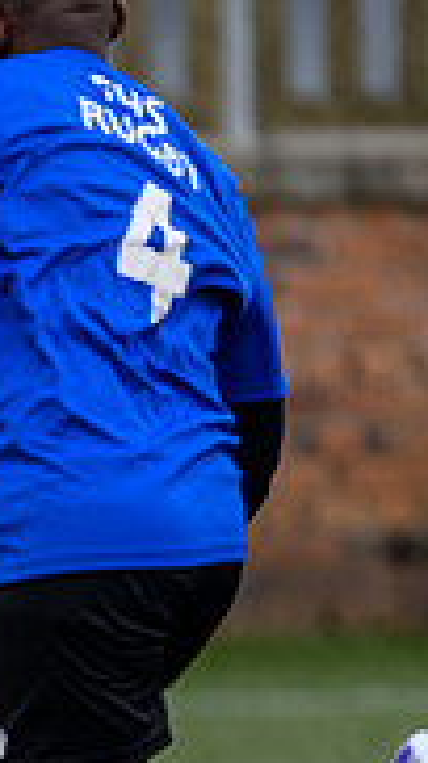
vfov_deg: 1.6
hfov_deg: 0.9
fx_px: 27091
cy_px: 610
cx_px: -701
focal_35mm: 1339
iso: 500
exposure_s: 1/2000
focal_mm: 400
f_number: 3.5
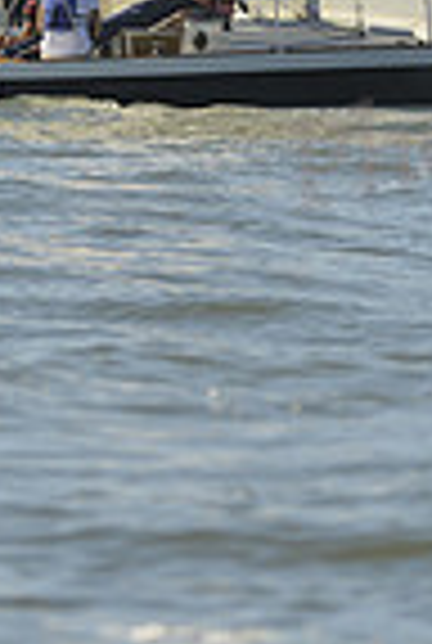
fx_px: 14491
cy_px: -531
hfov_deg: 1.7
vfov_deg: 2.5
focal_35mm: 809
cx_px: 56
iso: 200
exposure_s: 1/1250
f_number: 5.6
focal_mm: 200
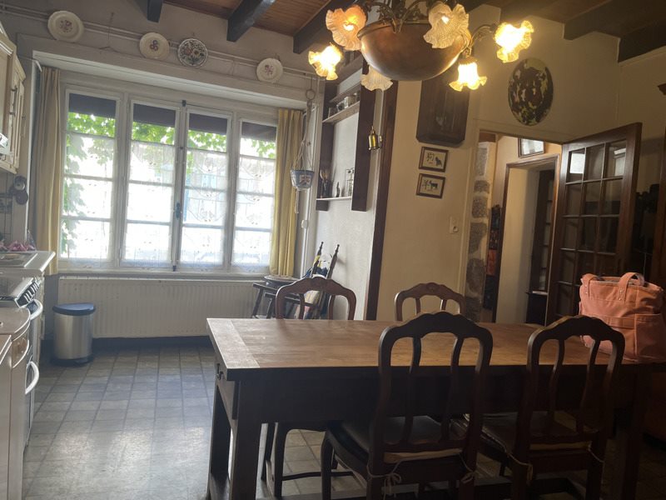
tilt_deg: -2.2
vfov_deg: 53.1
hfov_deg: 67.3
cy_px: 250
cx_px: 333
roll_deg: -3.8
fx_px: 500
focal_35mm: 26
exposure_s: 1/100
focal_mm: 5.1
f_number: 1.6
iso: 125
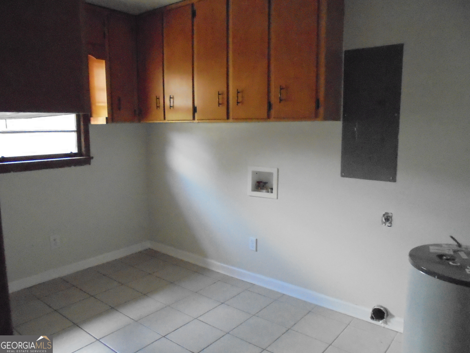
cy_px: 176
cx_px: 235
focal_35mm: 26
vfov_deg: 53.1
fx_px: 353
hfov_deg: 67.3
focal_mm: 4.6
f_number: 3.5
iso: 1600
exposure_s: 1/50
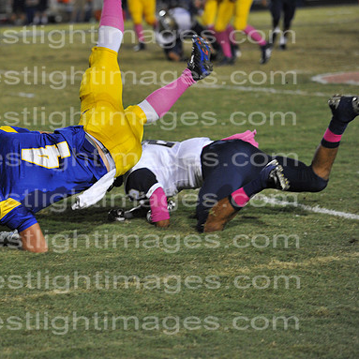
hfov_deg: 11.1
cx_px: 88
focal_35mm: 157
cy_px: 180
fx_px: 1842
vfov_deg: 11.1
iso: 3200
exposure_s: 1/400
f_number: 3.2
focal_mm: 122
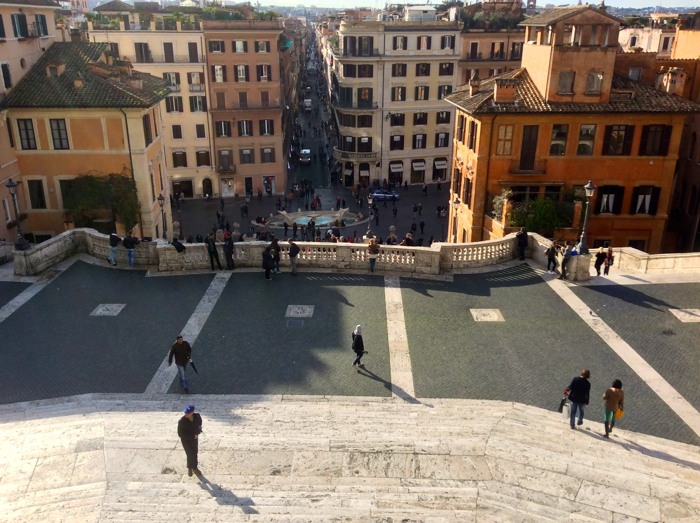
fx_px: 646
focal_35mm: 32
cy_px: 262
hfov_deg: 56.9
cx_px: 350
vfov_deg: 44.1
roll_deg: +0.4
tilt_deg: -20.5
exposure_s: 1/724
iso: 32
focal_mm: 3.3
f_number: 2.4
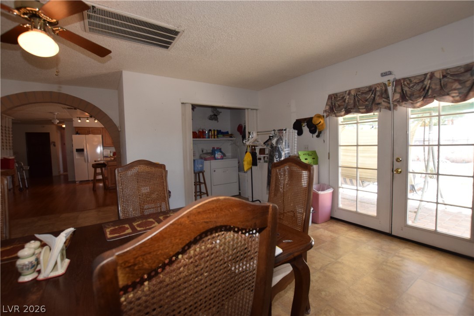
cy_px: 158
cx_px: 237
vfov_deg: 77.3
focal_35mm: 15
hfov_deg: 100.4
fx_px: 197
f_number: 5.6
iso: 640
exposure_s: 1/125
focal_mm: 10
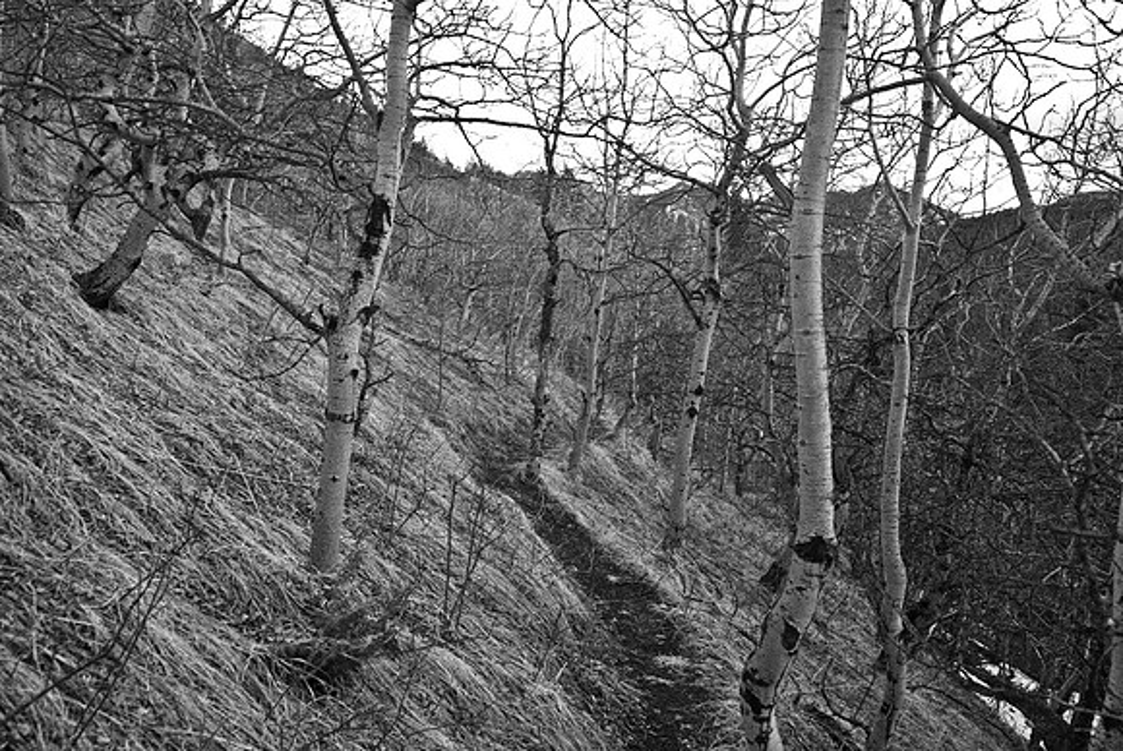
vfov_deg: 43.7
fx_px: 937
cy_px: 376
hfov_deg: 61.9
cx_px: 562
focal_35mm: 30
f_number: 5.6
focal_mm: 20
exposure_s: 1/40
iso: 400
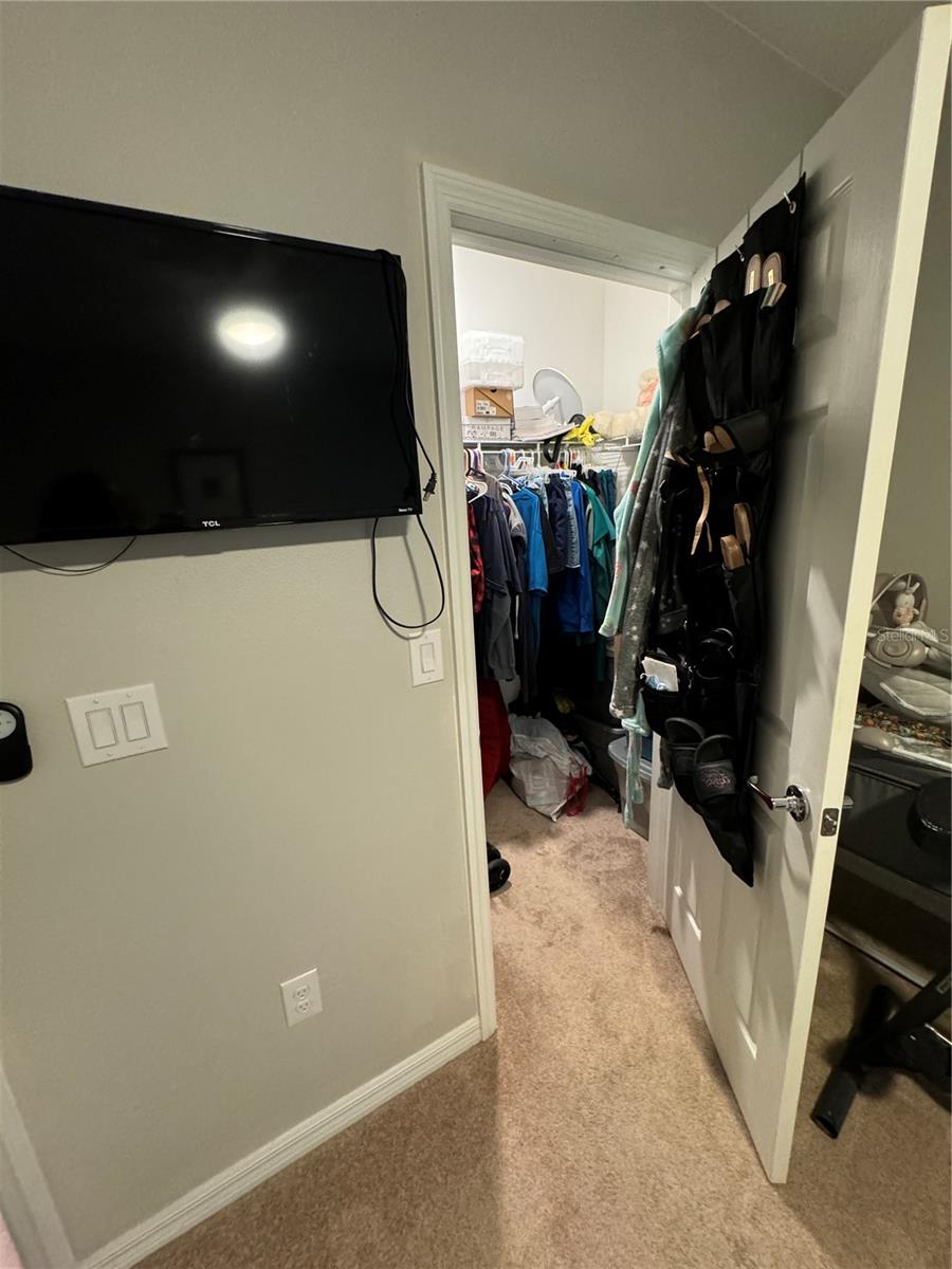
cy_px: 634
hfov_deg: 85.7
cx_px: 476
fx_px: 513
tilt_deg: -14.1
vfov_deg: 102.1
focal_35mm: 14
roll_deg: +2.8
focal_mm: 2.22
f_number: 2.2
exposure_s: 1/60
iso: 800
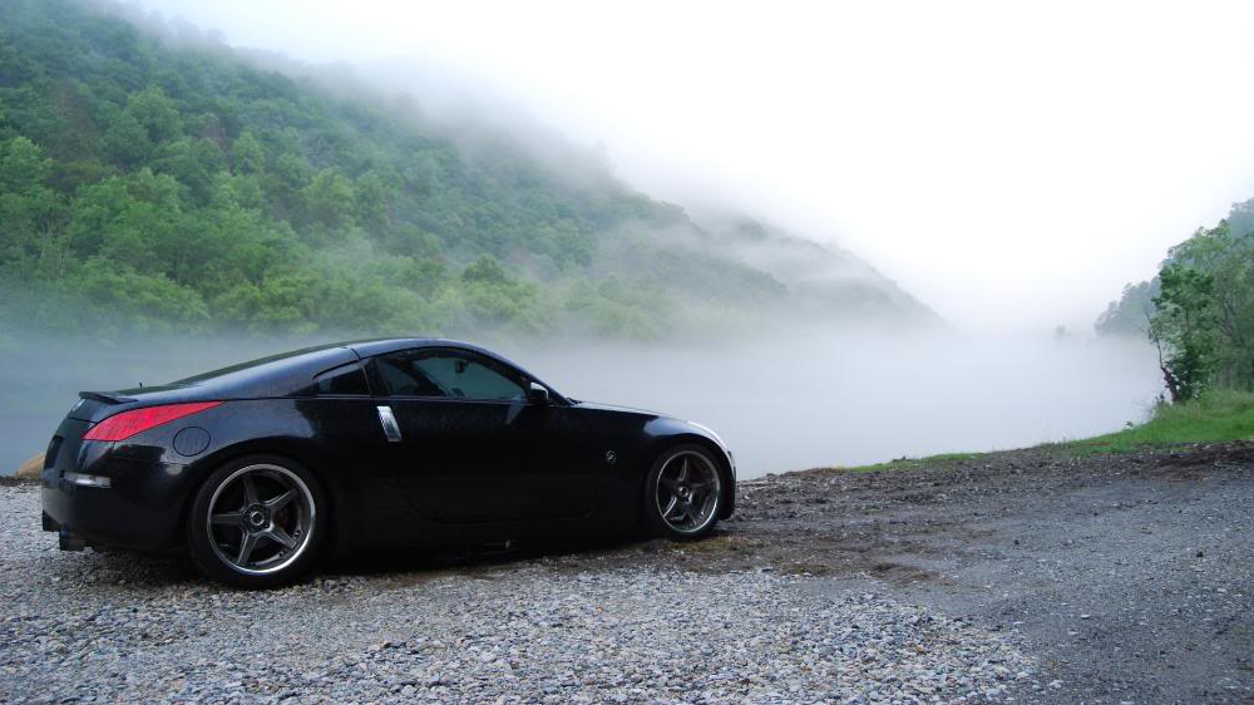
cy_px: 287
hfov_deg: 66.1
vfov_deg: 40.0
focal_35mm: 29
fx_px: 964
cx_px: 630
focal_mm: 18
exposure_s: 1/100
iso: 200
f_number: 5
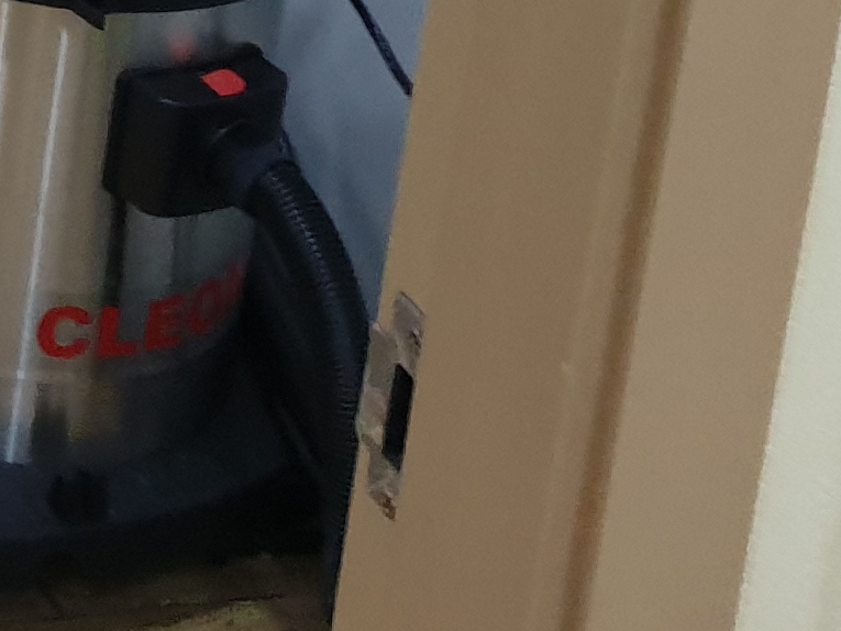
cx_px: -899
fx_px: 3329
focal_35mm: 137
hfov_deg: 12.5
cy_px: -855
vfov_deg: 9.7
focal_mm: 4.3
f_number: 1.5
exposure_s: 1/60
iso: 160
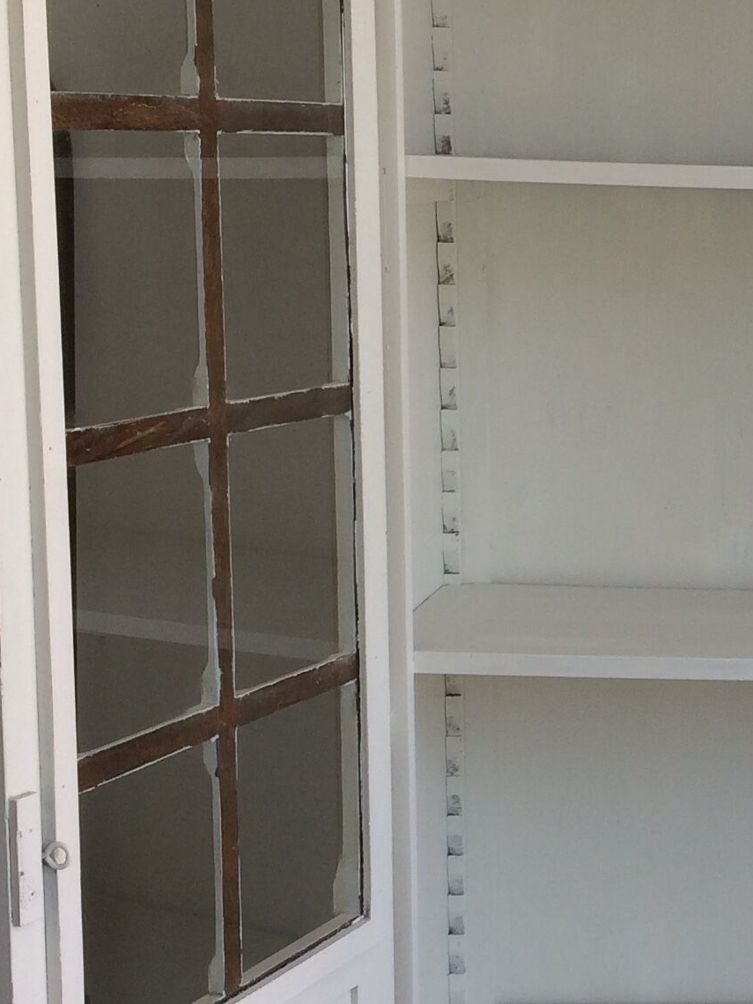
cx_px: 969
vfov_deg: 23.6
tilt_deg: -9.5
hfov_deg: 16.8
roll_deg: +0.9
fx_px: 2407
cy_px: 498
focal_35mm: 83
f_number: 2.2
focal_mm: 4.15
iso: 32
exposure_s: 1/127
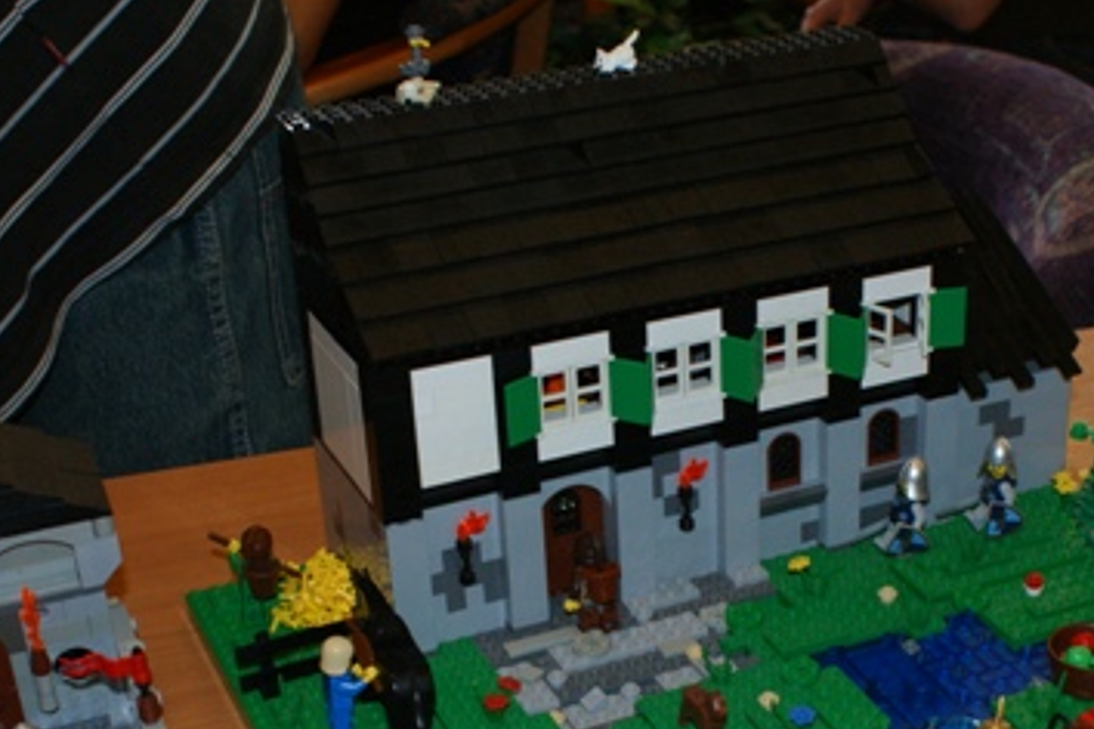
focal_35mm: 65
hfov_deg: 30.8
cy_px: 599
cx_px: 695
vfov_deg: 20.6
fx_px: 1975
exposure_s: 1/60
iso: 400
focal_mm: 24
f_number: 5.6
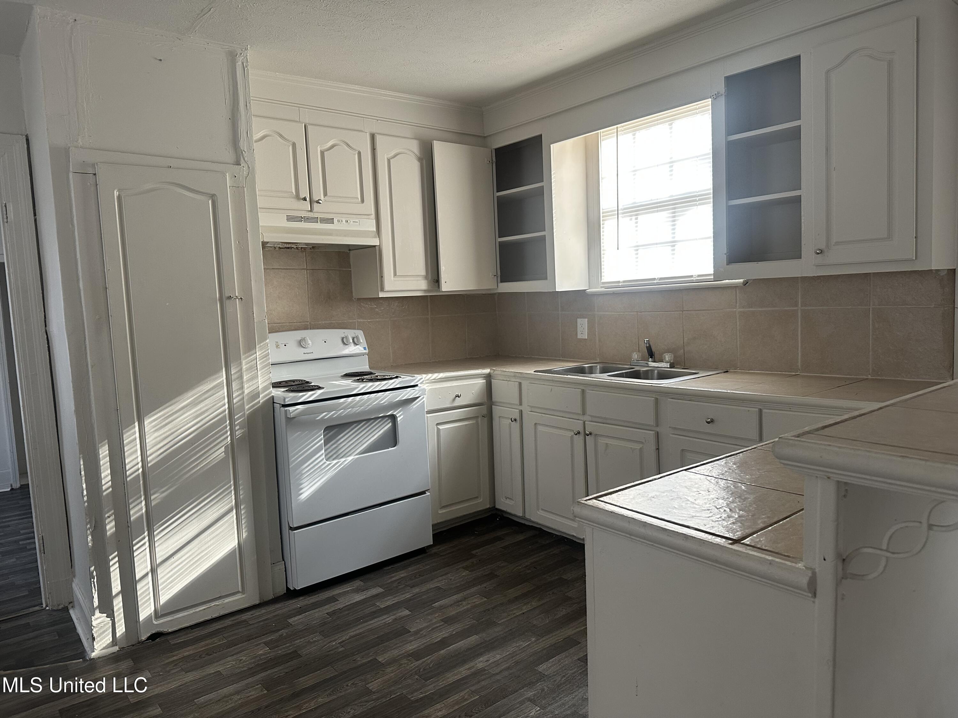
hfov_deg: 71.6
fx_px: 664
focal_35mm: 24
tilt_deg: -3.6
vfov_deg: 56.8
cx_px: 479
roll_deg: +0.5
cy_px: 359
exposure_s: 1/109
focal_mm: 6.86
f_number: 1.78
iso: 250
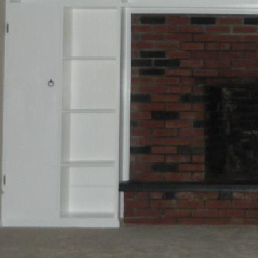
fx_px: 801
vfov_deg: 18.2
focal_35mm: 95
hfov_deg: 17.7
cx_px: 277
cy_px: 69
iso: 360
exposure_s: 1/30
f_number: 3.6
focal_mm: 8.4
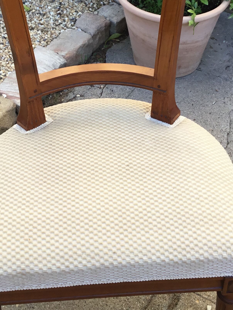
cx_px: 106
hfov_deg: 23.3
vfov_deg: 30.6
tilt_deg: -39.3
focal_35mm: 63
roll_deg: +1.0
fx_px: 565
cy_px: 119
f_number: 2.4
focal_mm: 3.3
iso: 25
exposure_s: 1/179
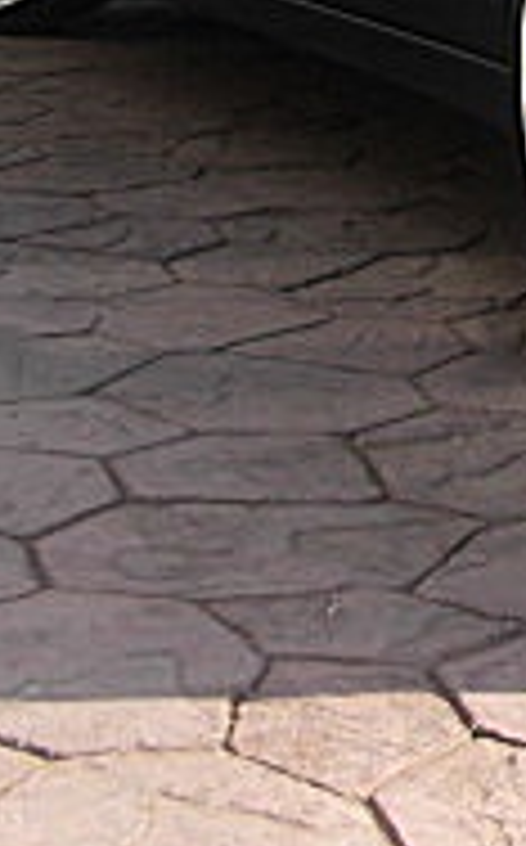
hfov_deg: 9.4
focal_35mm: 130
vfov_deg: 15.7
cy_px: -40
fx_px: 2991
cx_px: 1061
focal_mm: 6.3
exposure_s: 1/320
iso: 50
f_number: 2.8
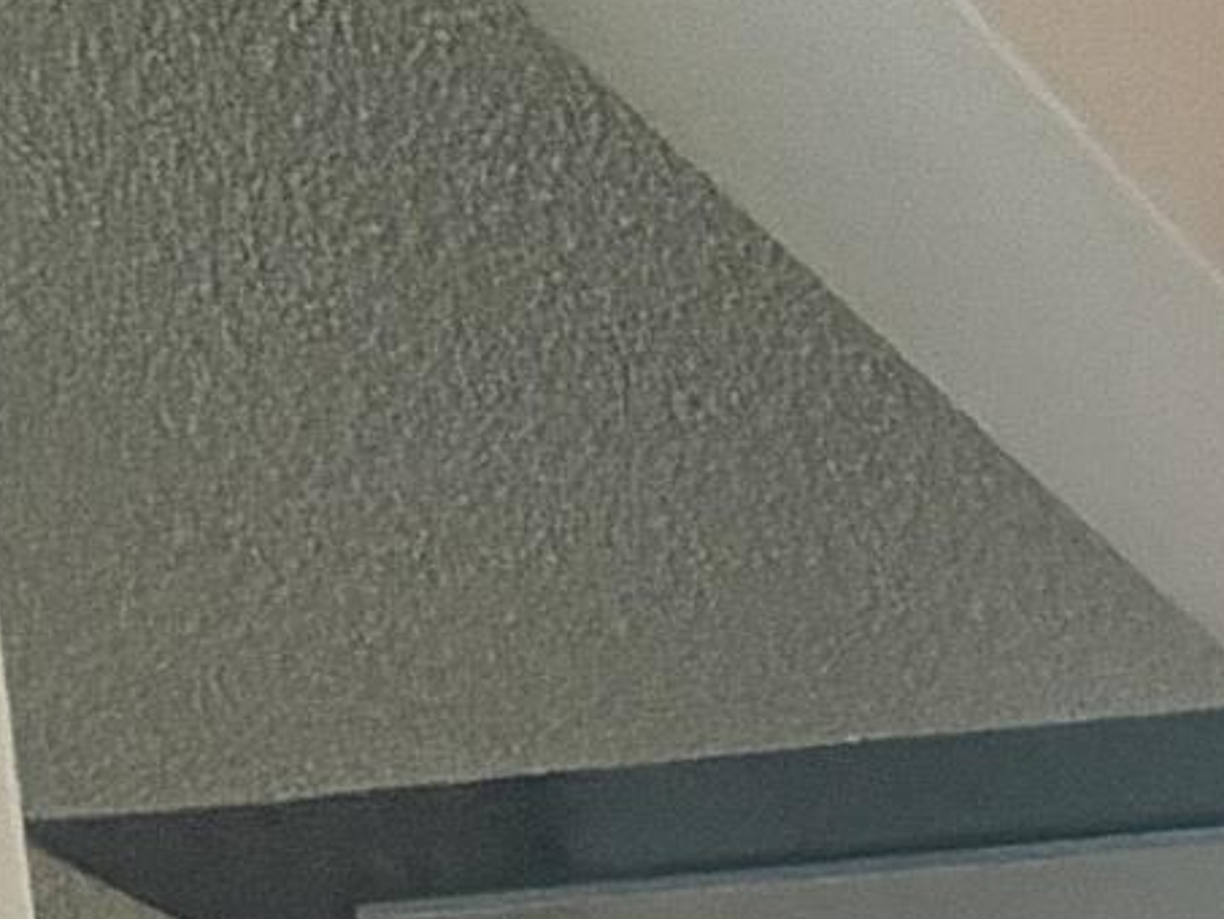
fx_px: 3360
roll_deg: -0.4
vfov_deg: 9.8
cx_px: 2556
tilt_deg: -10.2
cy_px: 3054
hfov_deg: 15.6
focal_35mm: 95
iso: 400
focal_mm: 2.22
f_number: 2.2
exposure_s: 1/60
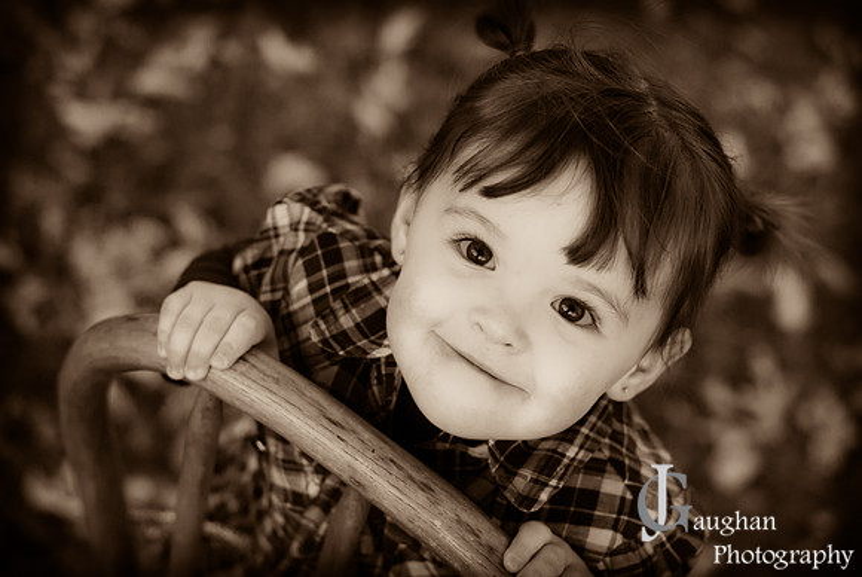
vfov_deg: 18.2
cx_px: 431
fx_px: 1798
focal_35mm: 75
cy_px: 288
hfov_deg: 27.0
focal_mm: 50
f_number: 2.8
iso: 400
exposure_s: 1/160
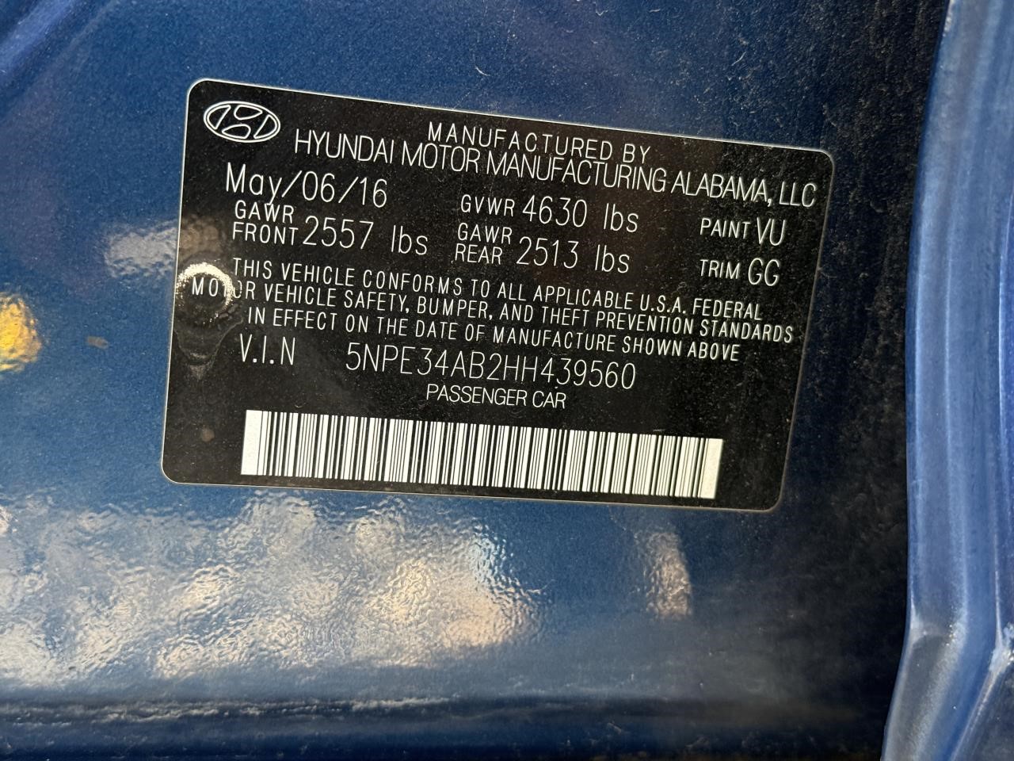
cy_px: 380
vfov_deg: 30.3
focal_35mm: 48
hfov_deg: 39.7
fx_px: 1406
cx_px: 507
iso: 200
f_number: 1.78
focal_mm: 6.76
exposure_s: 1/183
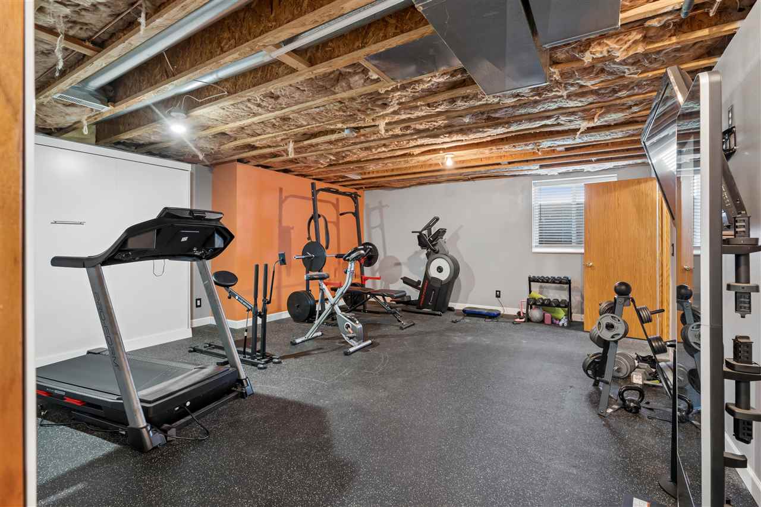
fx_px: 359
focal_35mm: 17
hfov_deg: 93.3
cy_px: 254
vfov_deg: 70.4
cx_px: 380
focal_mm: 17
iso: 400
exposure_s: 1
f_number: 9
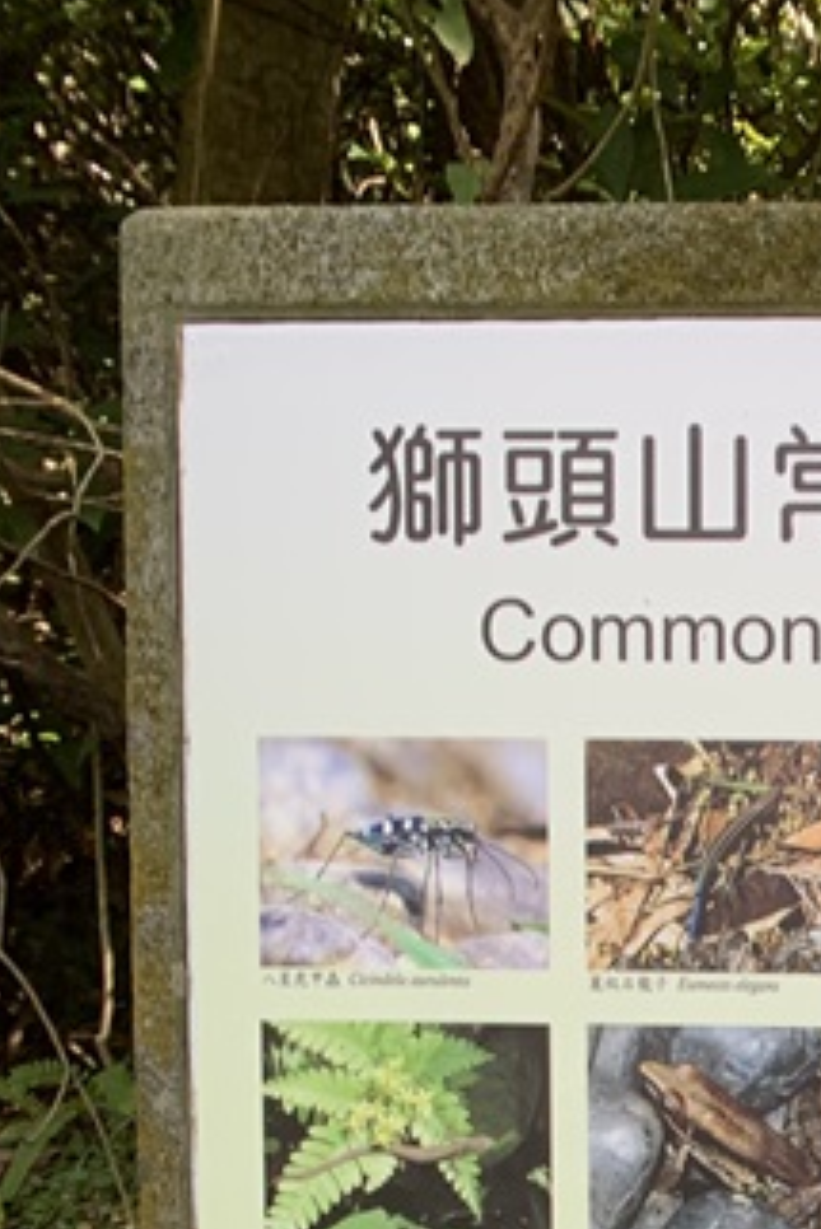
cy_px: 1366
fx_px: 2870
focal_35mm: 84
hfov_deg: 15.0
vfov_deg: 22.7
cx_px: 1264
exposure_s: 1/121
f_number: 1.8
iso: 50
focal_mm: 4.25
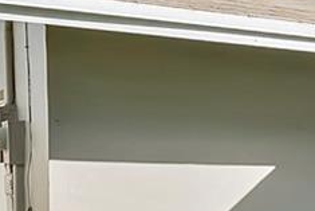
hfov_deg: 15.9
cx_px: 618
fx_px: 893
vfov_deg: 13.4
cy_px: 167
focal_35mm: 102
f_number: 8
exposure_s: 1/200
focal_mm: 10
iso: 100
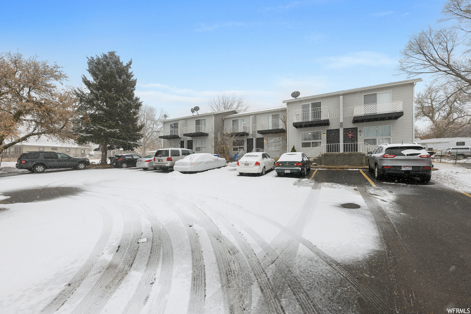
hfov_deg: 104.2
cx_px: 236
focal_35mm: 14
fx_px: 183
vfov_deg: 81.2
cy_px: 157
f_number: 8
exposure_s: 1/100
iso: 100
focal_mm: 14
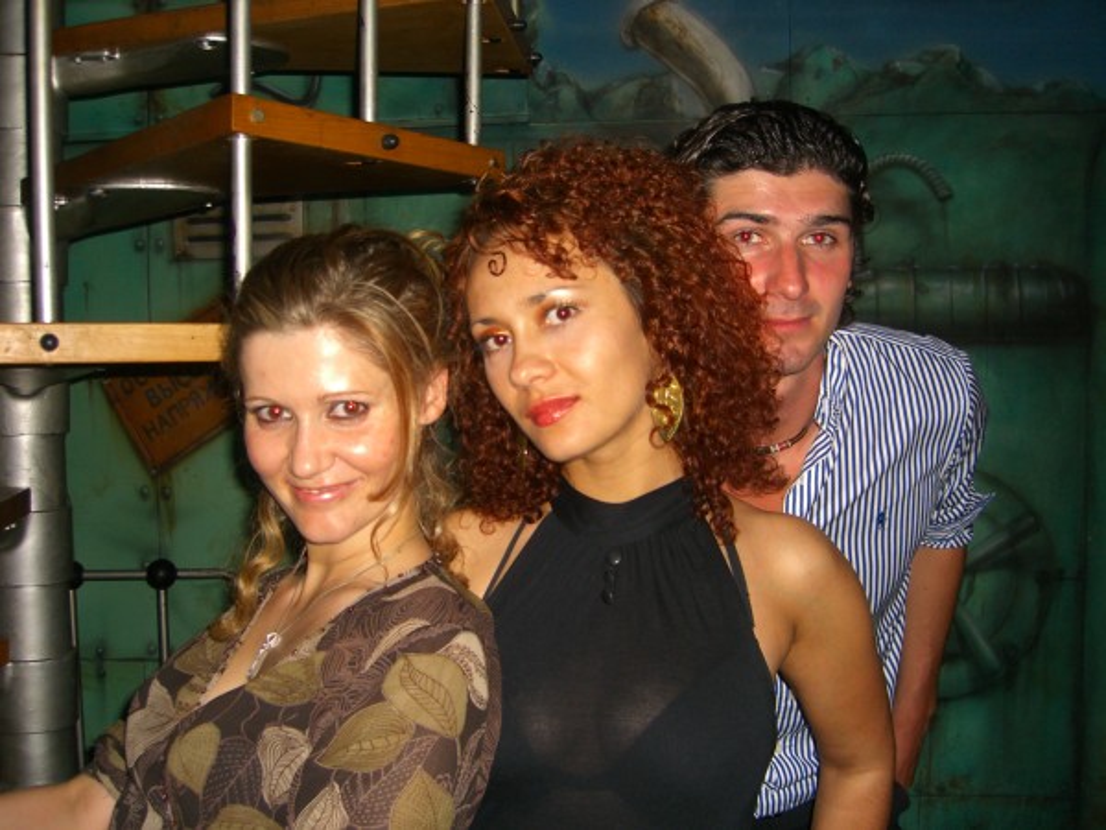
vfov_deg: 37.7
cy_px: 415
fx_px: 1214
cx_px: 553
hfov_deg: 49.0
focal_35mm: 38
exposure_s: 1/60
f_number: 2.8
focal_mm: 7.9
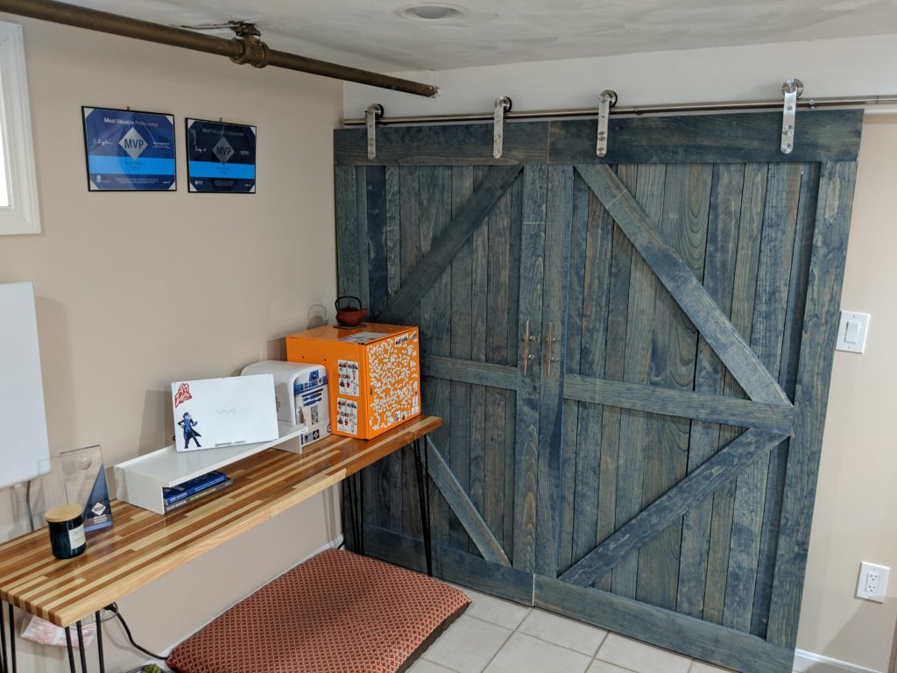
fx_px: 700
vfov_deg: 51.4
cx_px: 448
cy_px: 336
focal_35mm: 27
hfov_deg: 65.3
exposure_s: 1/20
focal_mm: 4.44
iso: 194
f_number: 1.8
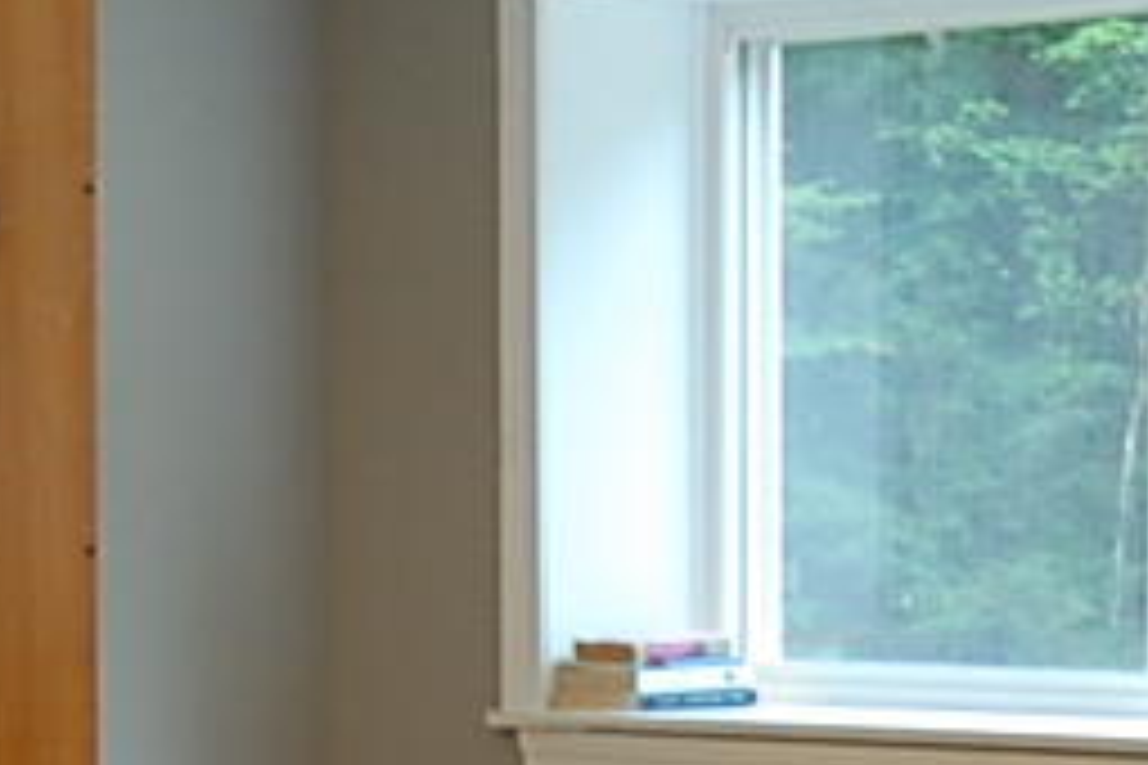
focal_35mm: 159
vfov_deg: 8.5
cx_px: 648
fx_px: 5070
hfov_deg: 12.9
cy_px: 1044
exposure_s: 1/30
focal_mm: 18
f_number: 3.5
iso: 400
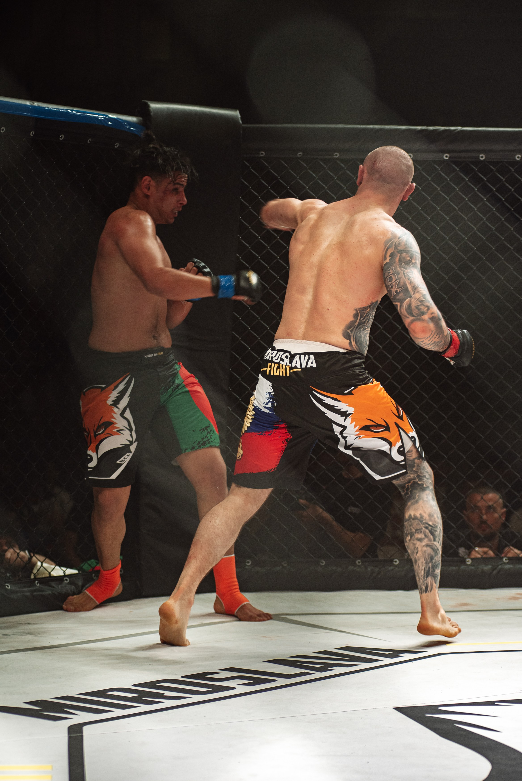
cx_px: 261
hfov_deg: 17.1
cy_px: 390
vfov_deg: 25.4
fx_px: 1738
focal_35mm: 80
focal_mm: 80
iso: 560
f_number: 4
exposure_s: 1/320
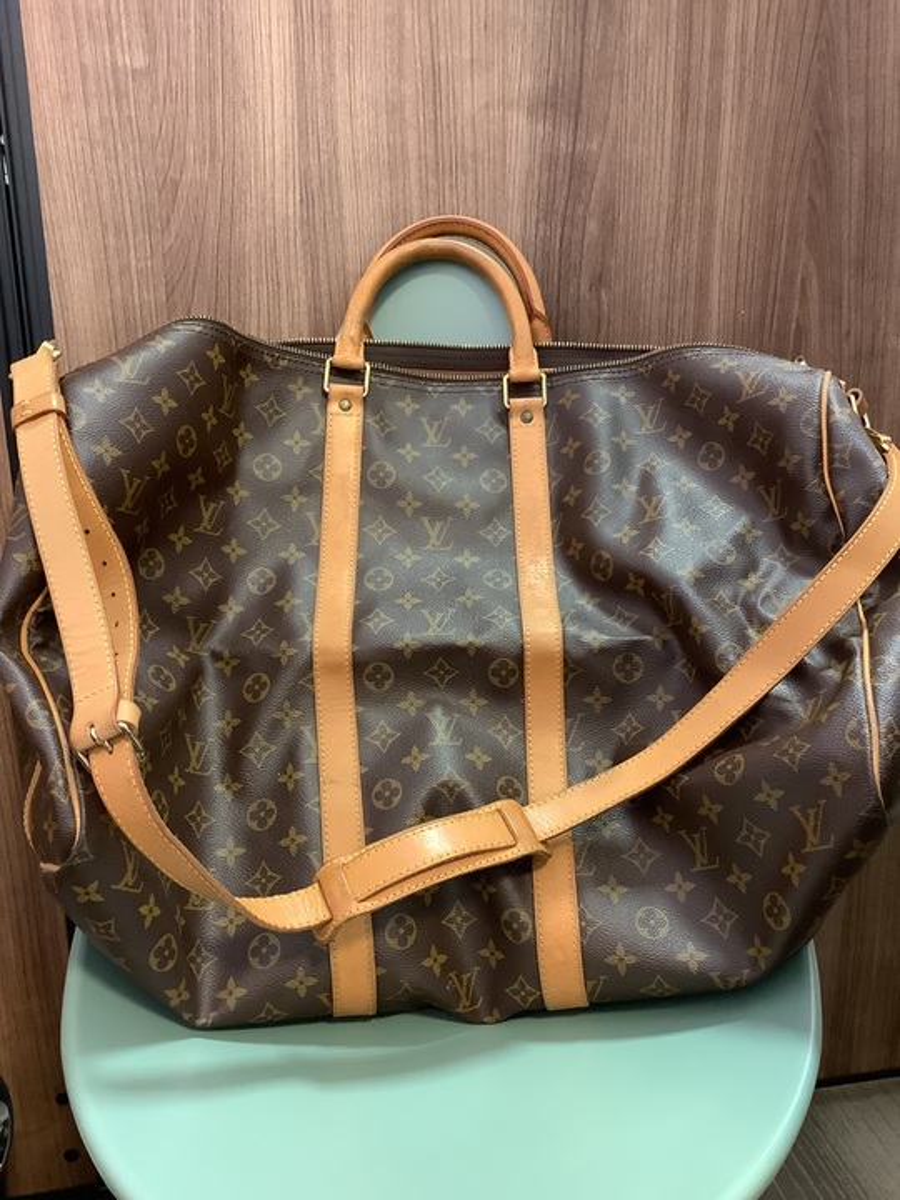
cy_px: 600
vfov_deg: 58.4
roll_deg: +0.1
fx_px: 1075
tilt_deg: -16.8
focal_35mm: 31
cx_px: 450
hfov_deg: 45.4
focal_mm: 3.3
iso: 320
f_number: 2.4
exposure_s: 1/40
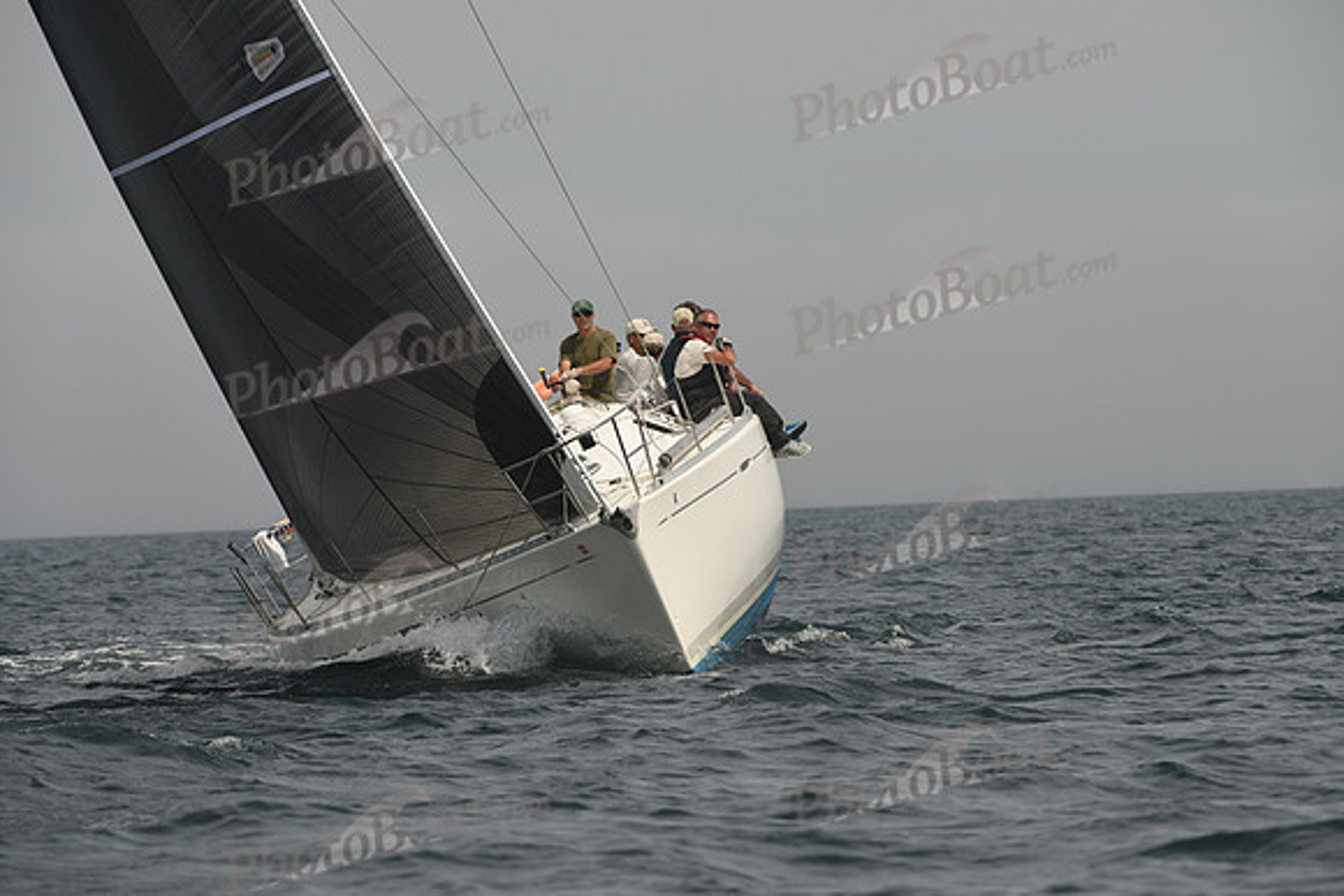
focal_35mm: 350
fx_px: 13069
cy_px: 448
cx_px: 672
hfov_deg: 5.9
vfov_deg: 3.9
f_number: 8
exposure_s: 1/800
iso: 250
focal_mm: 350
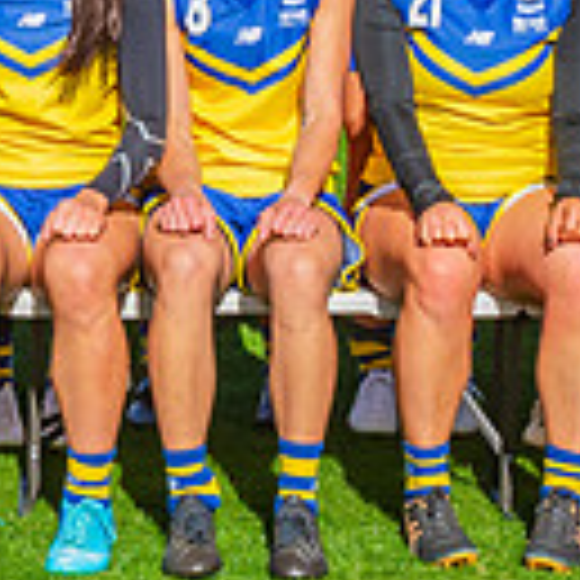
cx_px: 74
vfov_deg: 11.5
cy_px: -28
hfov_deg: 11.6
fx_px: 2843
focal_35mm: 150
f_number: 9
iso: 200
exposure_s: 1/640
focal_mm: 22
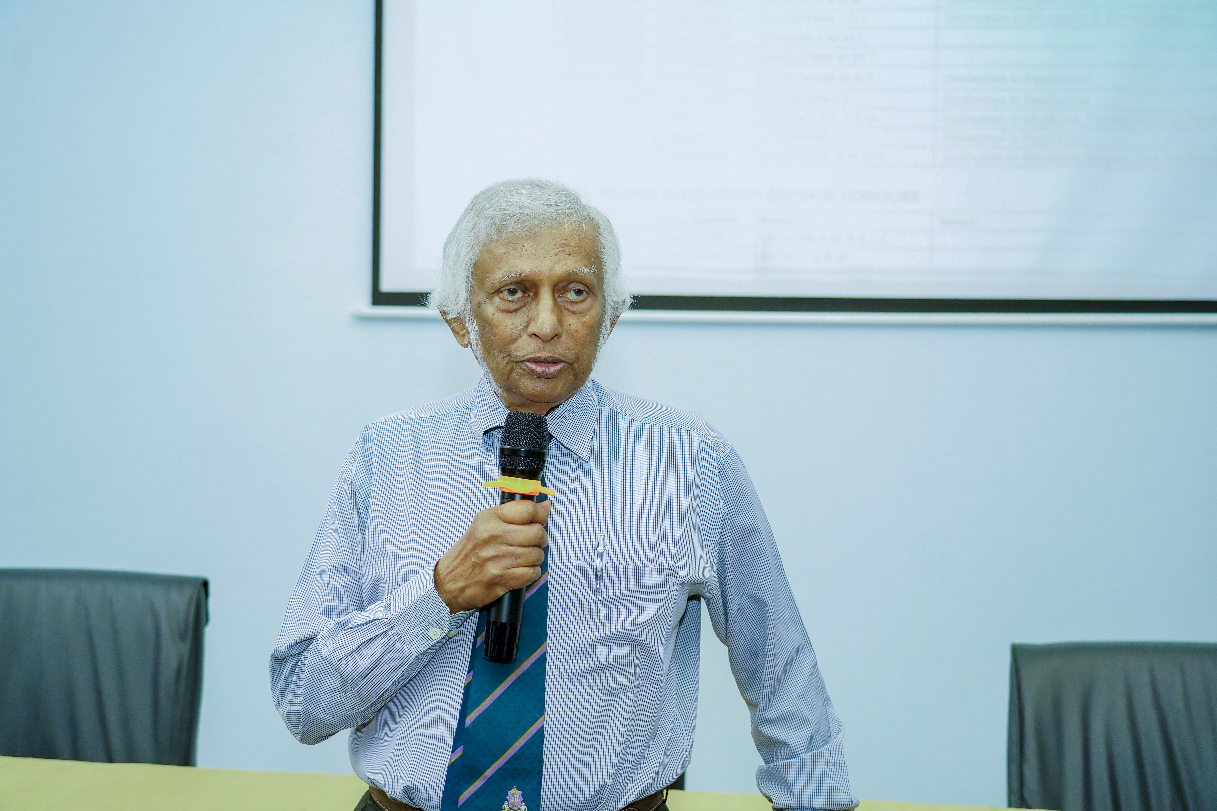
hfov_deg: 38.2
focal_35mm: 52
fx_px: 1758
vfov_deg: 26.0
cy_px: 406
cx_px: 608
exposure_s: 1/200
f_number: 4
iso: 2000
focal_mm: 52
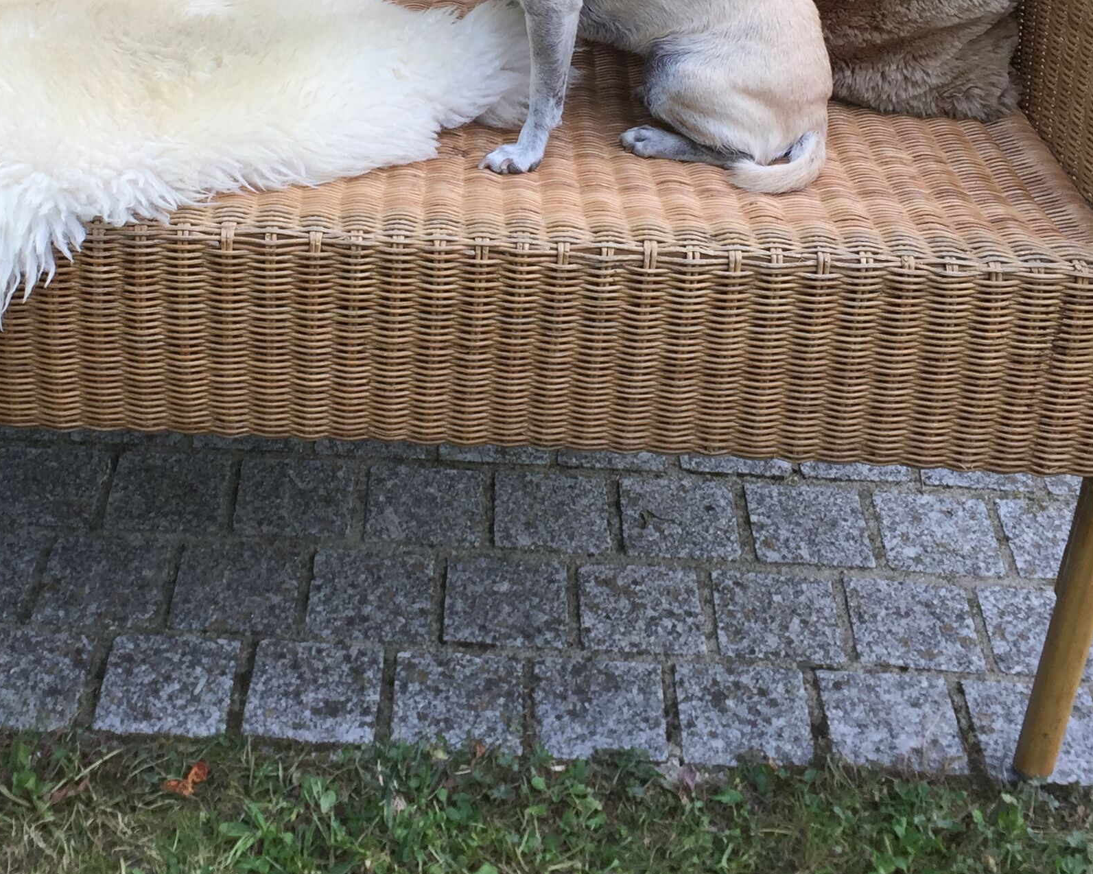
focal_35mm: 58
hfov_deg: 32.4
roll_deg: -4.2
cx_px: 430
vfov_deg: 25.5
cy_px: 115
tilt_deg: -27.3
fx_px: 1876
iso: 32
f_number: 2.2
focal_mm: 4.15
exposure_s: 1/148
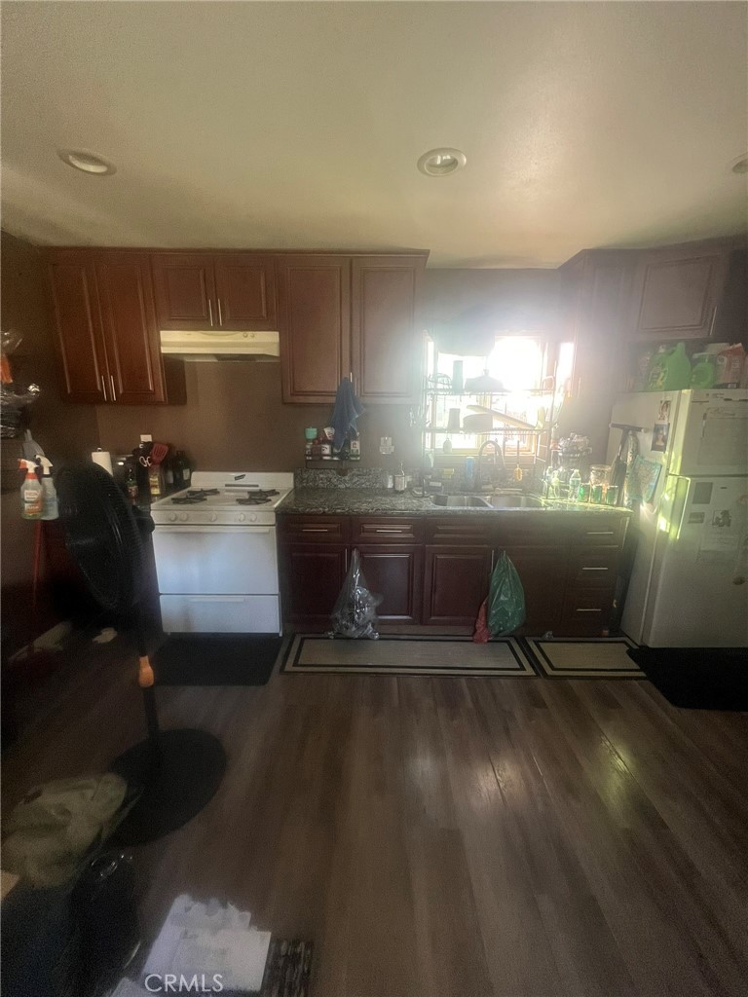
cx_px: 374
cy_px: 498
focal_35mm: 13
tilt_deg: -13.6
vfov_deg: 106.2
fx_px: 375
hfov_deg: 89.9
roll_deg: +0.1
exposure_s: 1/60
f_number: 1.8
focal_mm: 1.57
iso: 320
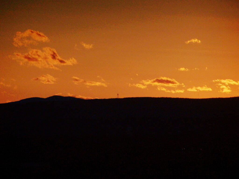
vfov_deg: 3.9
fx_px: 2624
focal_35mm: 380
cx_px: 120
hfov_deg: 5.2
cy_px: 90
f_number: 3.7
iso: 80
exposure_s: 1/640
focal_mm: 63
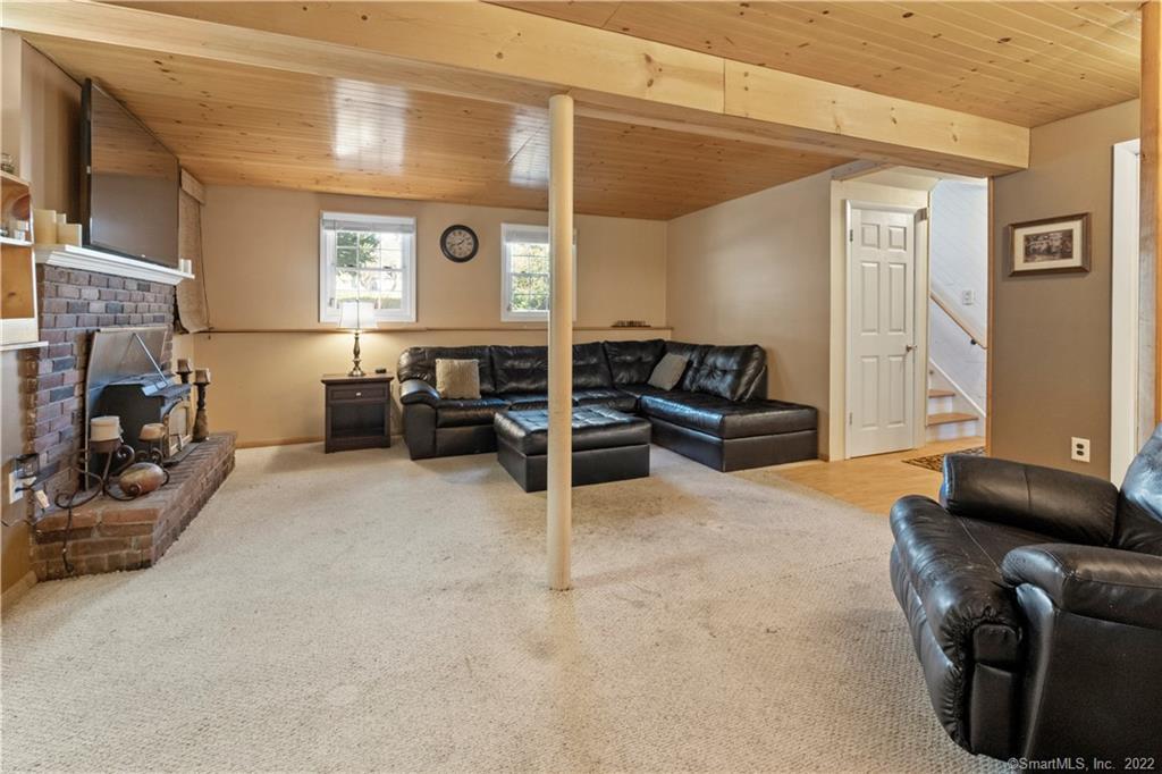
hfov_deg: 100.4
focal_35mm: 15
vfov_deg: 77.3
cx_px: 581
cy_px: 387
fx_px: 484
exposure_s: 1/1.67
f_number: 7.1
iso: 1000
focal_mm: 10
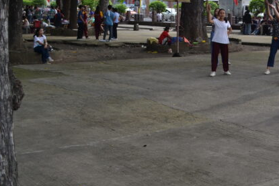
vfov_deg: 20.2
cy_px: -9
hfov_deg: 28.9
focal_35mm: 65
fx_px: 504
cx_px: 282
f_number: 5.6
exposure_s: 1/125
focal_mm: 20
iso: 125
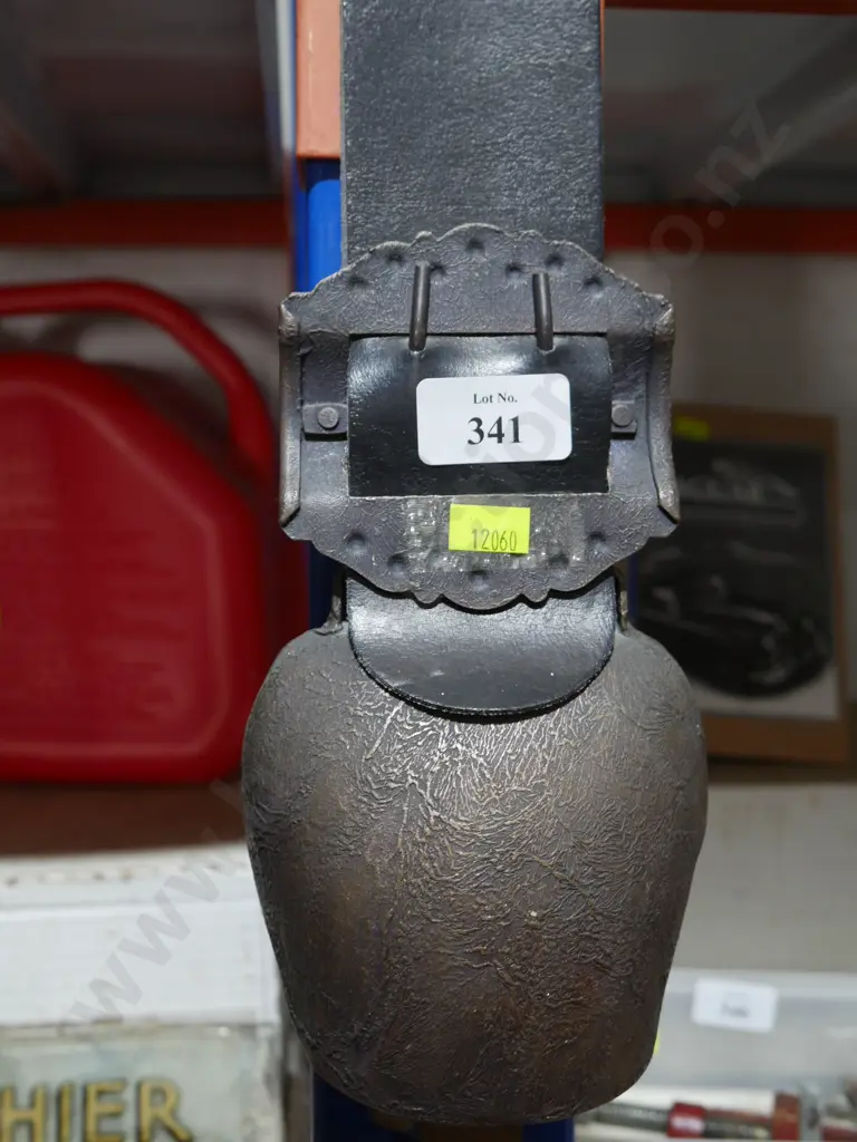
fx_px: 1320
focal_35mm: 40
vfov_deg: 46.8
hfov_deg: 36.0
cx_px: 428
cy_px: 571
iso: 500
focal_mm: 20
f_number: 4.5
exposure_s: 1/60
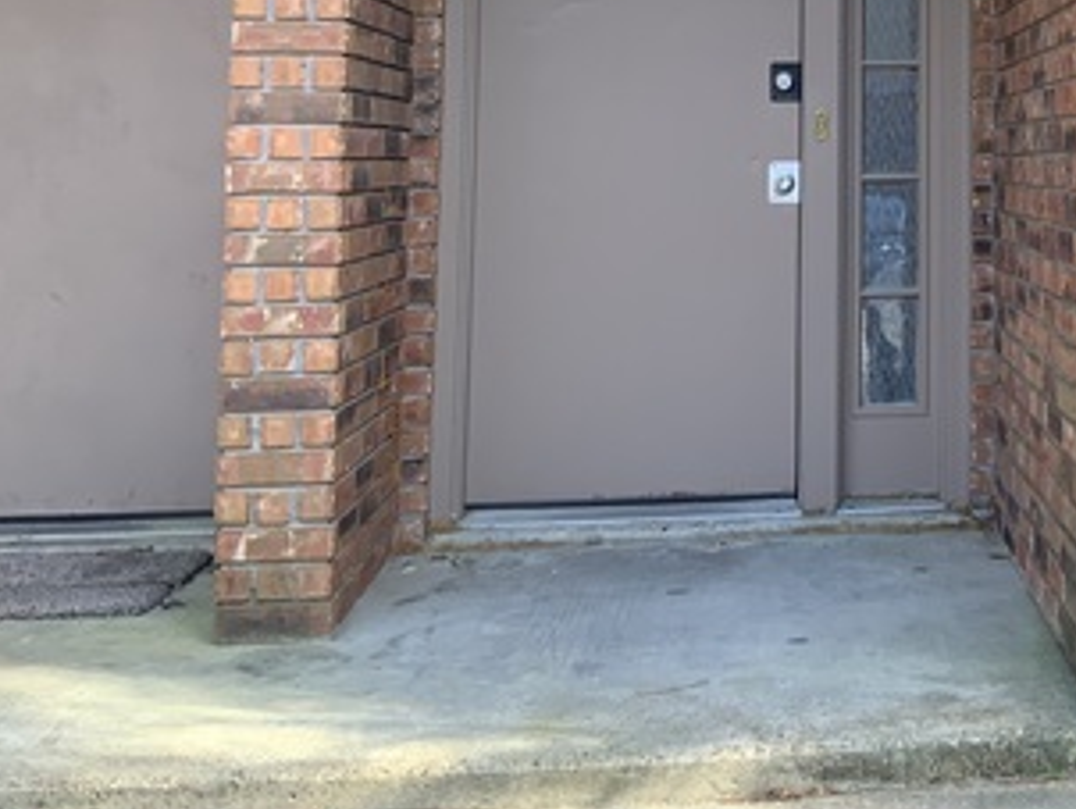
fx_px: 1991
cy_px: -14
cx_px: 1056
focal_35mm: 64
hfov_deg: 28.5
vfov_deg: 22.0
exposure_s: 1/145
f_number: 1.8
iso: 16
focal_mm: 3
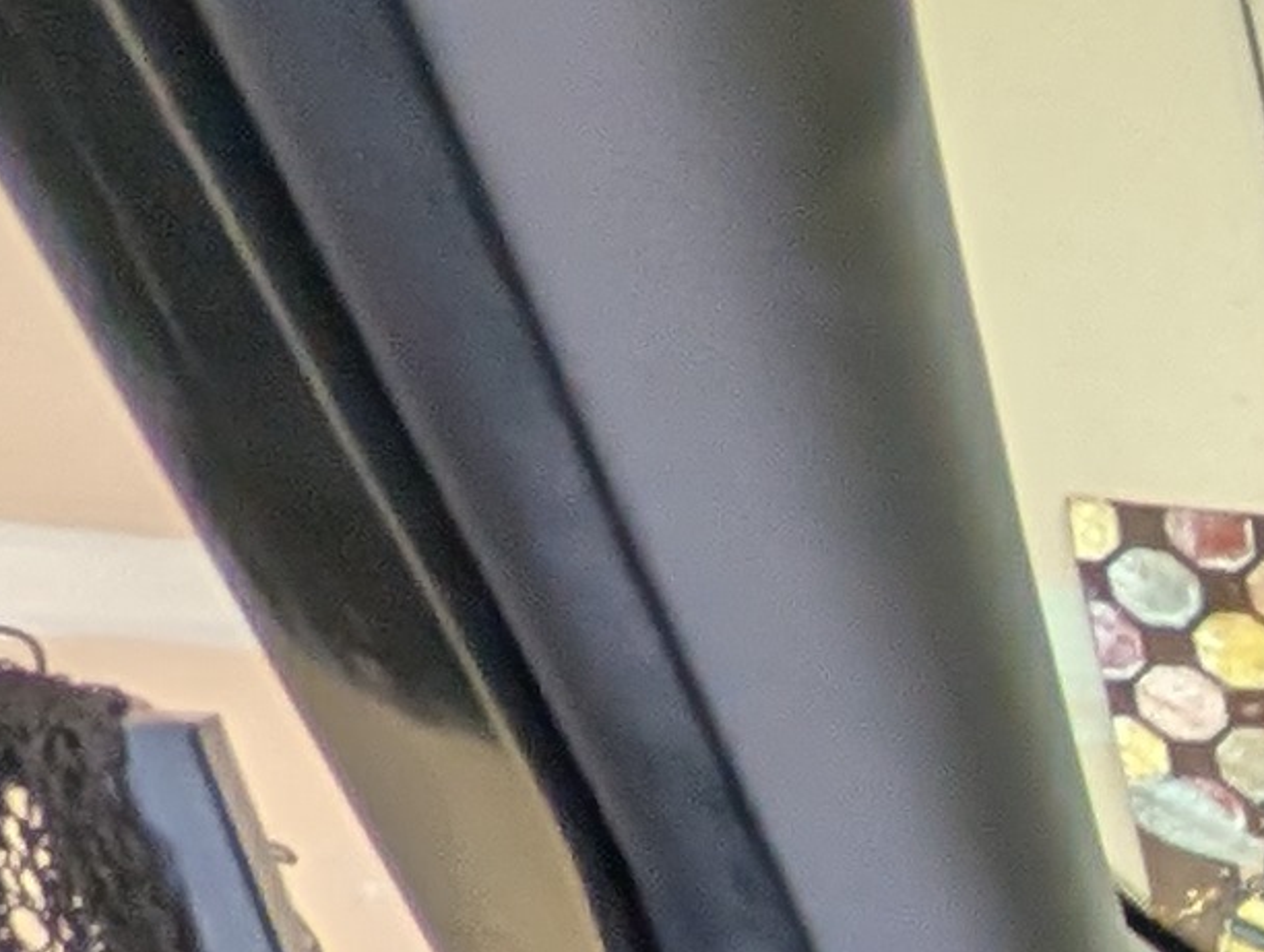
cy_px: 2144
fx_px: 2926
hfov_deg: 10.7
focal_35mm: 80
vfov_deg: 14.1
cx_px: 4001
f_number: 1.7
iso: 66
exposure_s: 1/40
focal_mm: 2.02
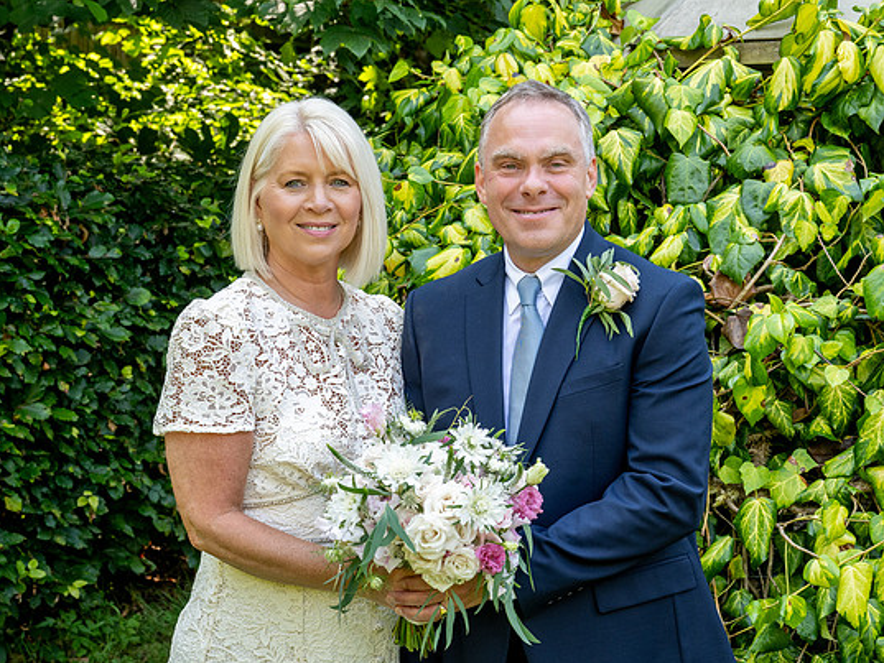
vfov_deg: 20.7
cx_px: 511
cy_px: 281
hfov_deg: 27.4
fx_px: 1814
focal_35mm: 71
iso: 500
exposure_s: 1/125
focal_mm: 51
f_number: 8
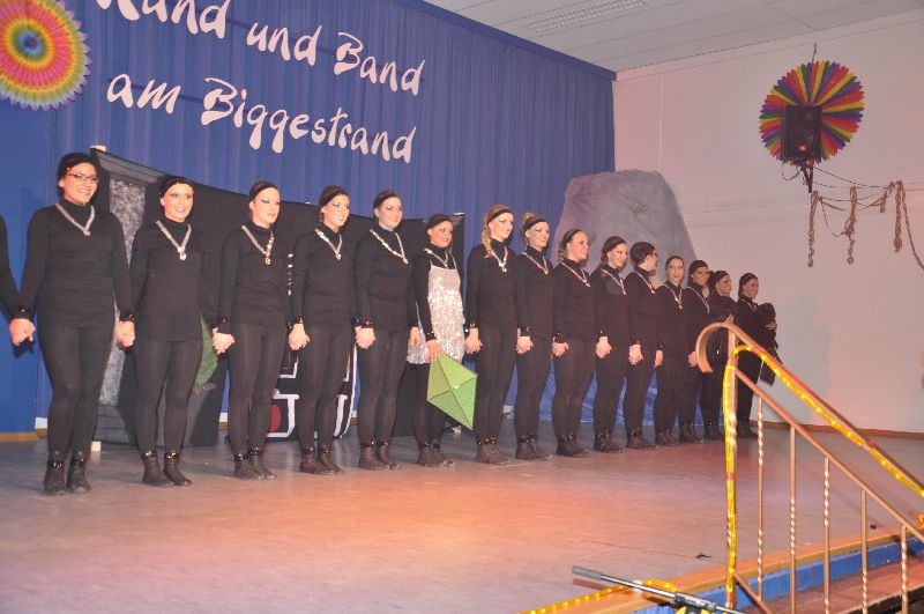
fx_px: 1000
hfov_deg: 49.6
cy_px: 307
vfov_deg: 34.1
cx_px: 462
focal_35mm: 39
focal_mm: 26
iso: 450
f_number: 5
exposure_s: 1/60
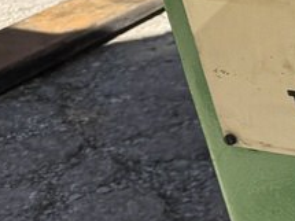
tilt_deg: -22.9
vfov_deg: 8.2
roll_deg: +3.6
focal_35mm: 179
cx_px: 1017
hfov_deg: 8.4
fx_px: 1525
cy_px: -27
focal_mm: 6.76
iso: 80
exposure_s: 1/1366
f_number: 1.78
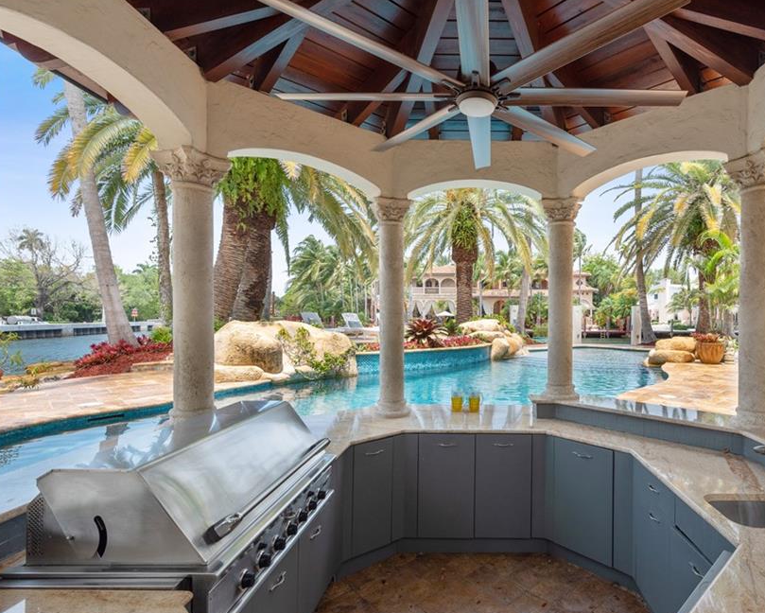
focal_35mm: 19
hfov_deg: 81.7
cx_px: 477
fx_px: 430
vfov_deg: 70.9
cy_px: 315
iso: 250
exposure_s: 1/160
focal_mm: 16
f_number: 8
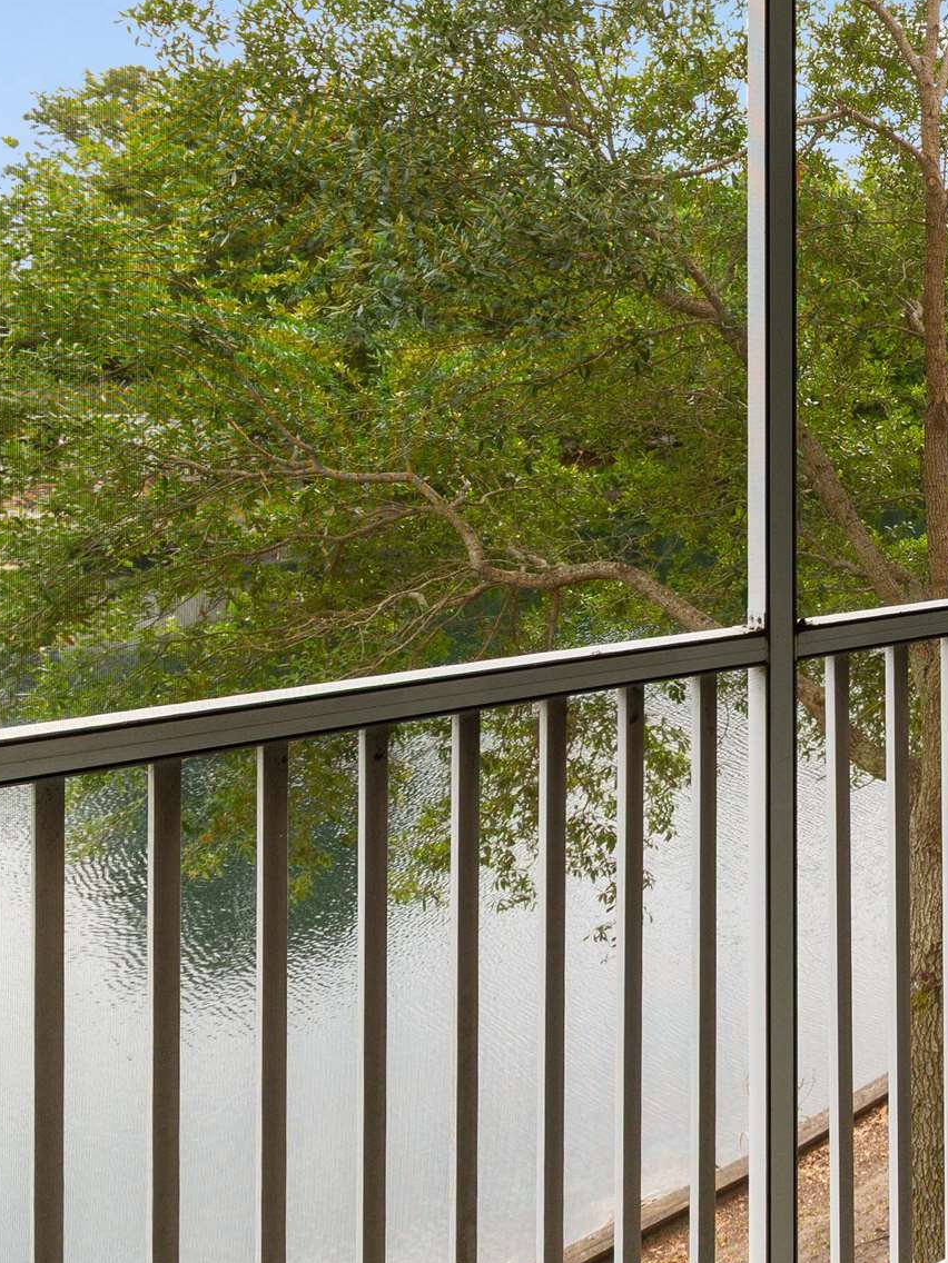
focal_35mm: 39
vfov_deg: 46.3
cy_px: 331
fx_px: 1424
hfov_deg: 30.7
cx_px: 1159
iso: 100
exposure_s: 1/125
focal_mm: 10
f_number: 5.6
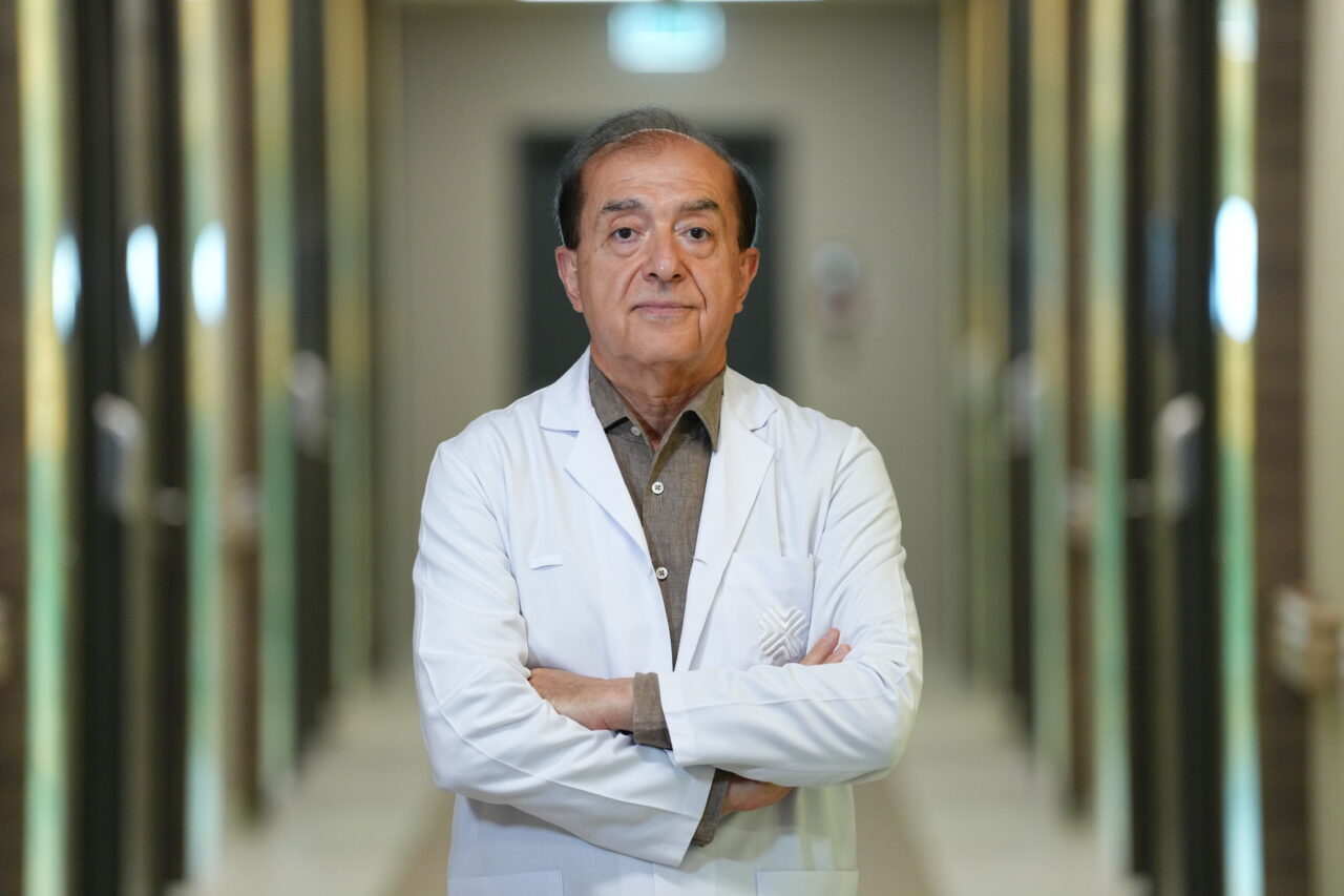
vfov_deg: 6.9
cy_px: 448
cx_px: 672
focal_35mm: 200
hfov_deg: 10.3
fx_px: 7465
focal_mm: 200
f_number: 3.2
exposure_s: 1/500
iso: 2000
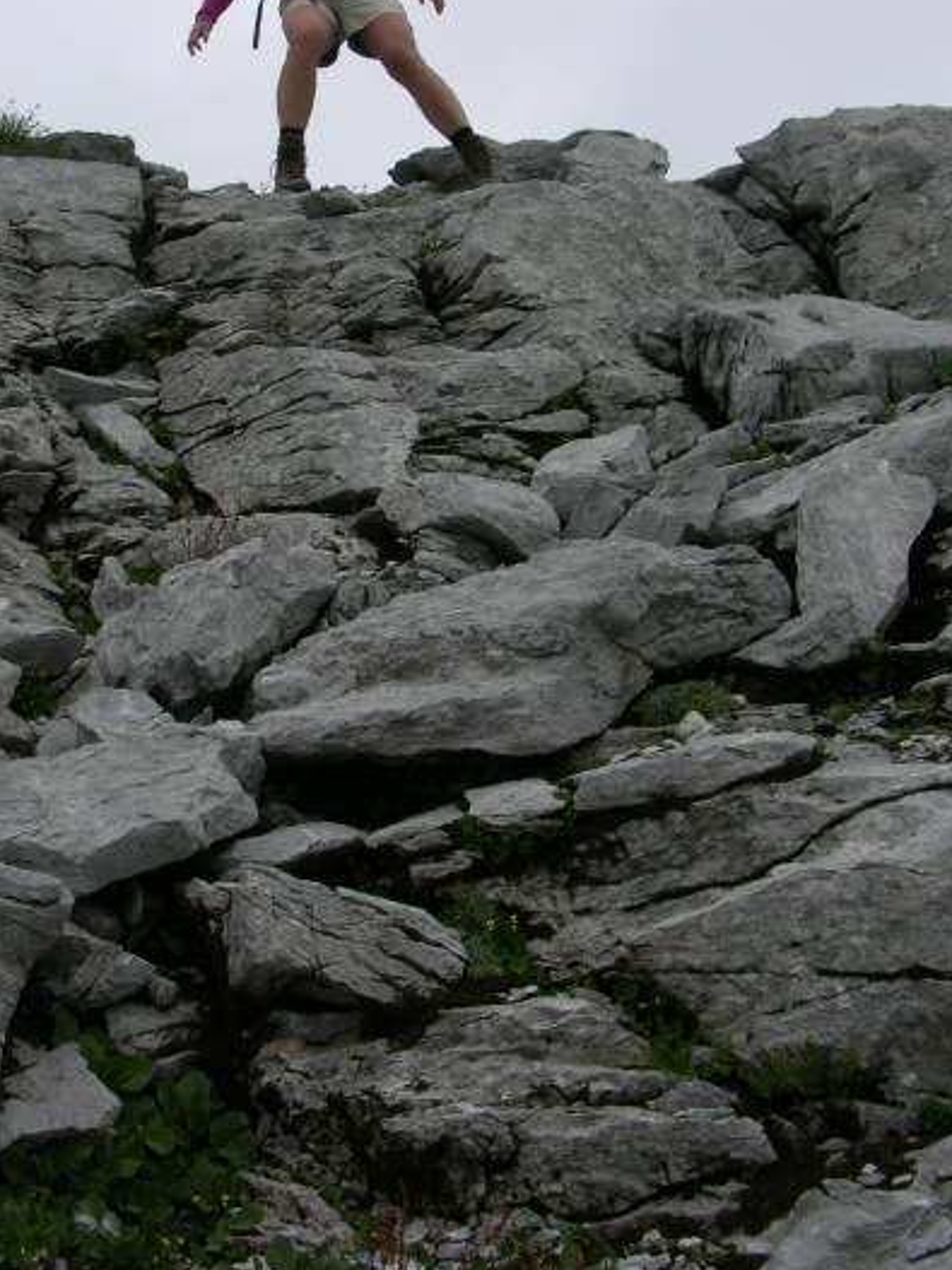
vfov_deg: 37.2
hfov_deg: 28.3
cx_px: 306
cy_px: 451
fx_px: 1871
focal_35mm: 51
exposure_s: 1/298
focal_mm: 8.9
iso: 50
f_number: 6.3
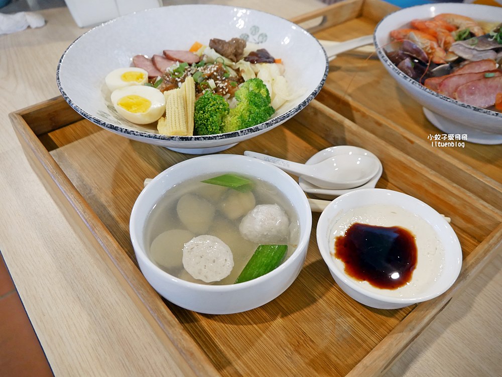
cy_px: 188
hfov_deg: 63.4
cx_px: 251
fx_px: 406
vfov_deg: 49.8
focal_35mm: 28
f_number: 3.5
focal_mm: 14
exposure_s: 1/60
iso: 1000
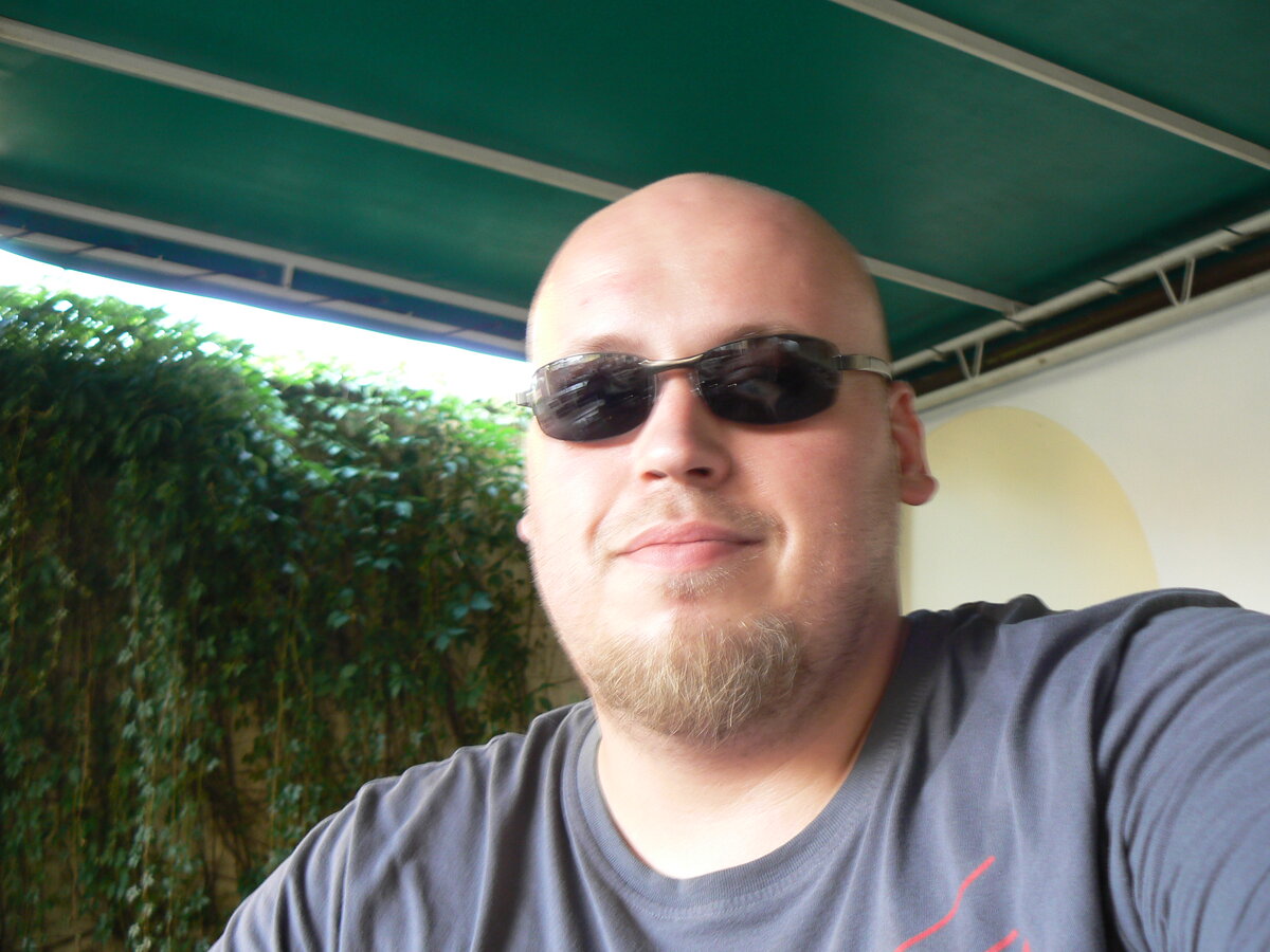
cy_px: 476
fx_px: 1321
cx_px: 635
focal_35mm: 36
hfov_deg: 51.4
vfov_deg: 39.7
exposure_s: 1/13
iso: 80
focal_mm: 6
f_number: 2.8
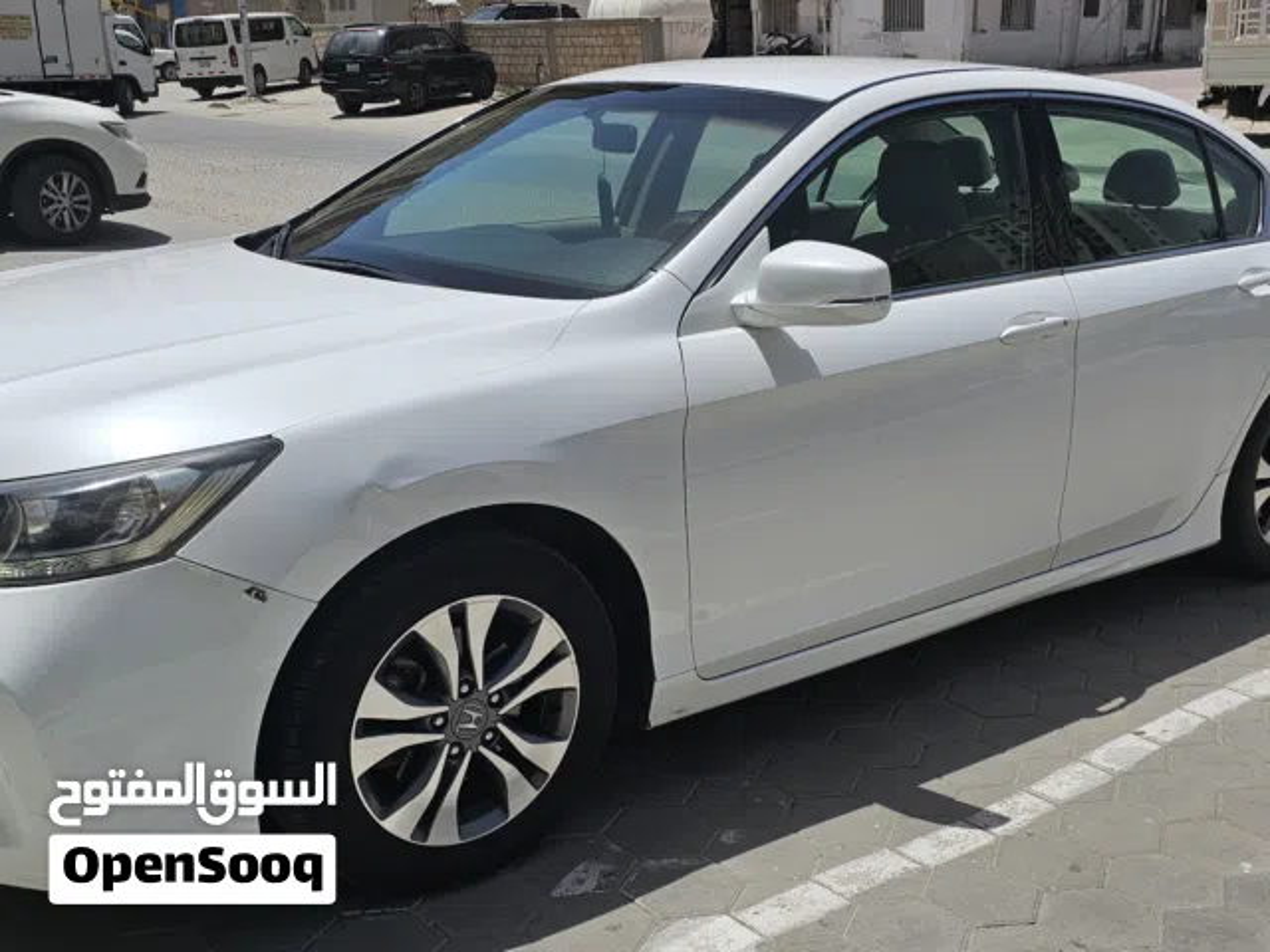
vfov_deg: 58.9
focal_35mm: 23
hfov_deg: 73.9
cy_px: 476
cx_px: 635
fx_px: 844
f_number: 1.7
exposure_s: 1/1429
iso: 10
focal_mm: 6.3
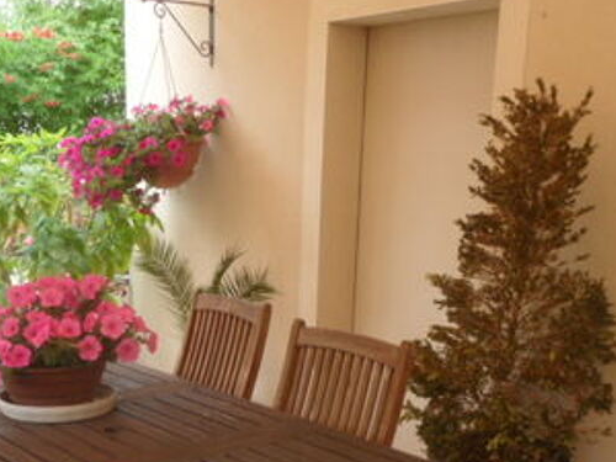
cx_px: 195
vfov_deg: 29.0
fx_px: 854
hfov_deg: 39.1
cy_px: 416
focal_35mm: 48
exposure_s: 1/90
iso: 80
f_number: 3.2
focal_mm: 3.9
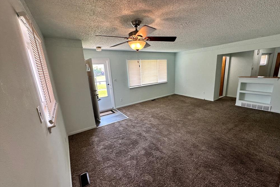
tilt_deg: -13.6
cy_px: 96
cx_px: 143
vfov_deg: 77.3
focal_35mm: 15
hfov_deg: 100.4
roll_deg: +3.8
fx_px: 117
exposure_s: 1/99
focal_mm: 2.22
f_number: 2.2
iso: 80
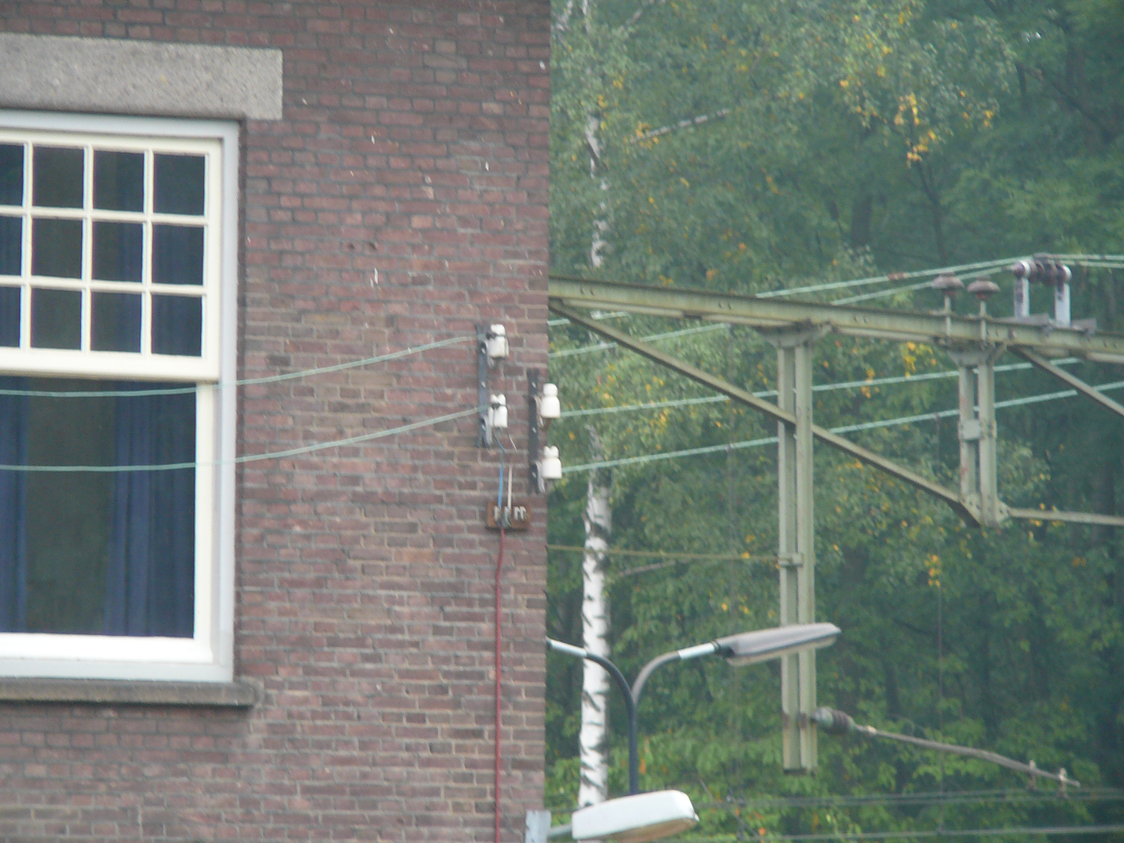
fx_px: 11365
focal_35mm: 350
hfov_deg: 5.7
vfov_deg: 4.2
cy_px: 422
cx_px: 562
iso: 100
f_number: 4.2
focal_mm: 52
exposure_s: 1/40
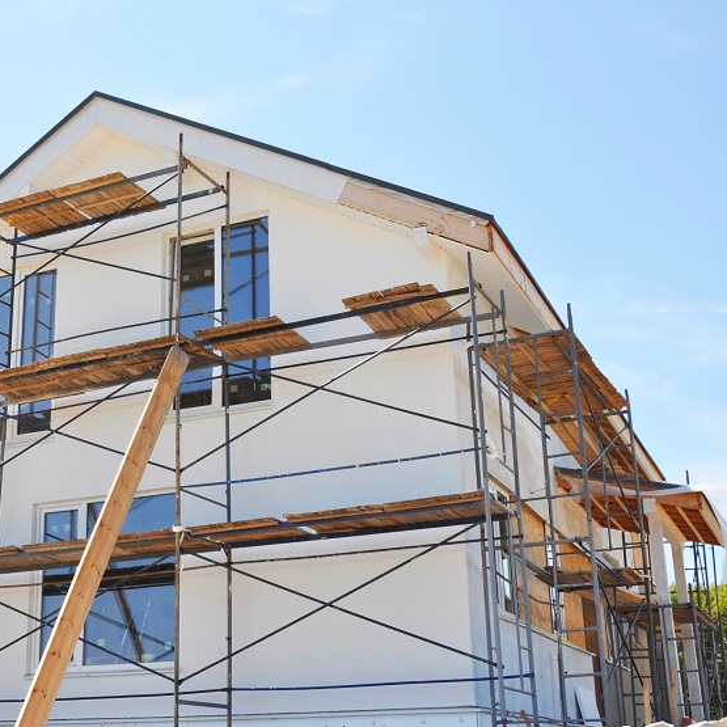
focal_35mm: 52
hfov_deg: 32.6
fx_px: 1228
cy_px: 390
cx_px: 229
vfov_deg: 33.0
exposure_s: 1/320
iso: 200
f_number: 9
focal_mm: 25
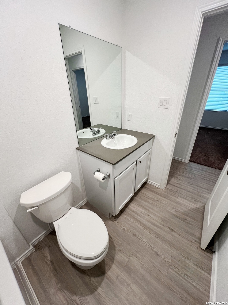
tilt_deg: -26.1
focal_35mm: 13
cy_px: 152
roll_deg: +2.3
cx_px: 114
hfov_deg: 89.9
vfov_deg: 106.2
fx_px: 114
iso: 160
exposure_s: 1/120
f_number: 1.8
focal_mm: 1.57
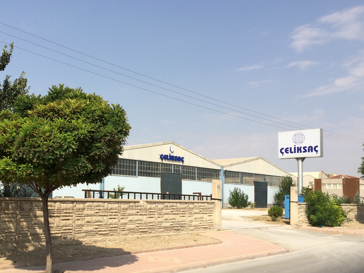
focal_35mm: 42
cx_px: 132
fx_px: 442
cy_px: 167
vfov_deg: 34.2
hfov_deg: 44.4
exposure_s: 1/3165
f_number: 2.2
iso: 40
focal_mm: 4.12
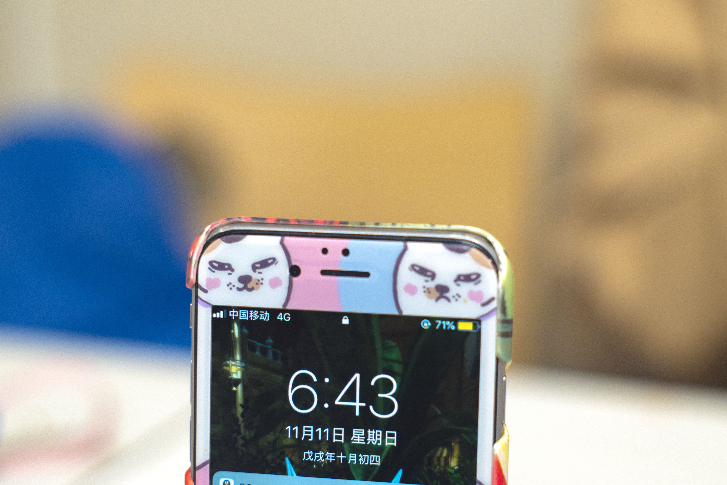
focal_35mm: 76
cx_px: 366
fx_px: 1535
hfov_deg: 26.6
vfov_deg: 17.9
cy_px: 241
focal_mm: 50
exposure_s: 1/125
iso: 1000
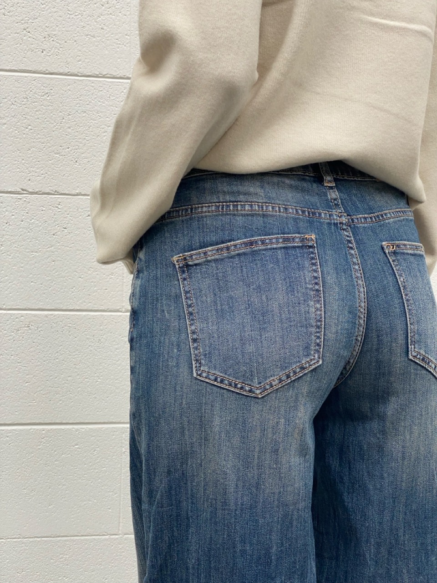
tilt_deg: -5.1
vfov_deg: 36.8
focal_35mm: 52
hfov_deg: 28.0
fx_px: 875
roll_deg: -2.2
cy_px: 292
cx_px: 218
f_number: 2
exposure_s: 1/122
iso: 50
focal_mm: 6
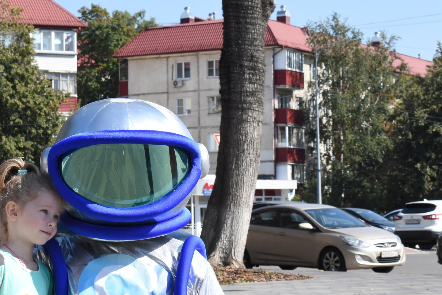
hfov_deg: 15.9
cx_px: 119
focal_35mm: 128
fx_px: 1571
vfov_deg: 10.7
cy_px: 216
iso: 800
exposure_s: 1/640
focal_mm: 48
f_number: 13
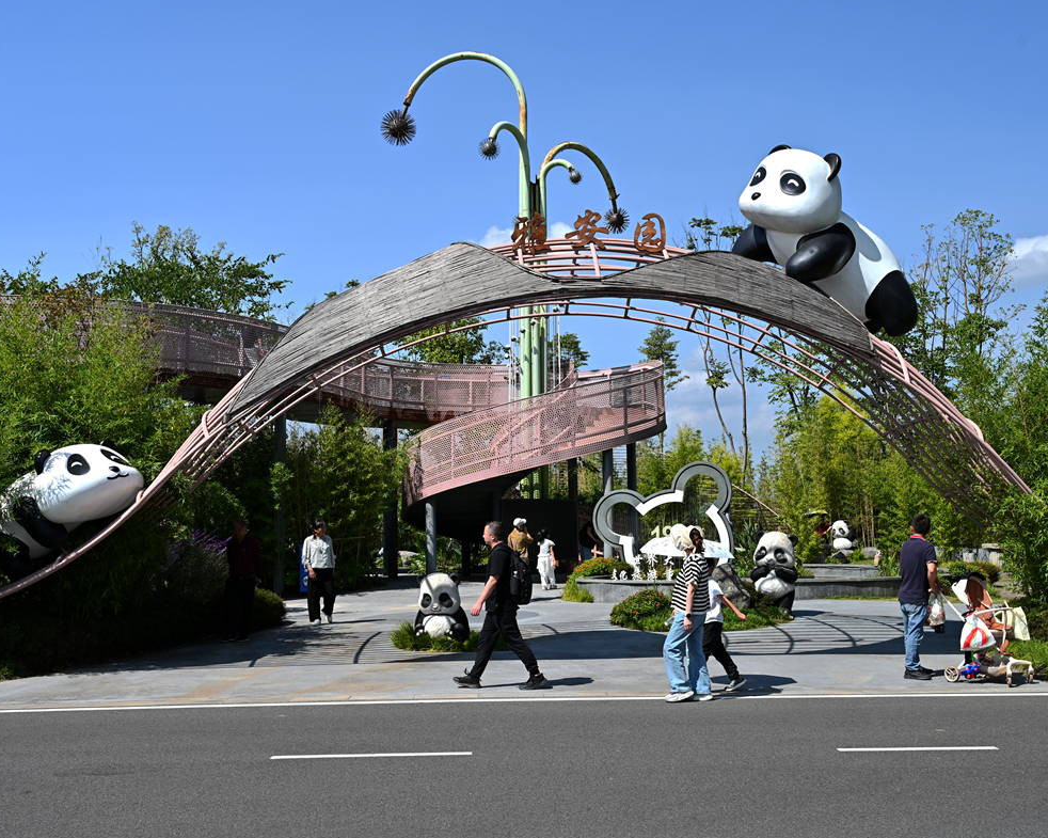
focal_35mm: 40
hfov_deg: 46.2
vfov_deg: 37.7
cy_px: 418
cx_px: 527
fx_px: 1227
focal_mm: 34.5
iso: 200
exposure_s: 1/400
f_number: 8
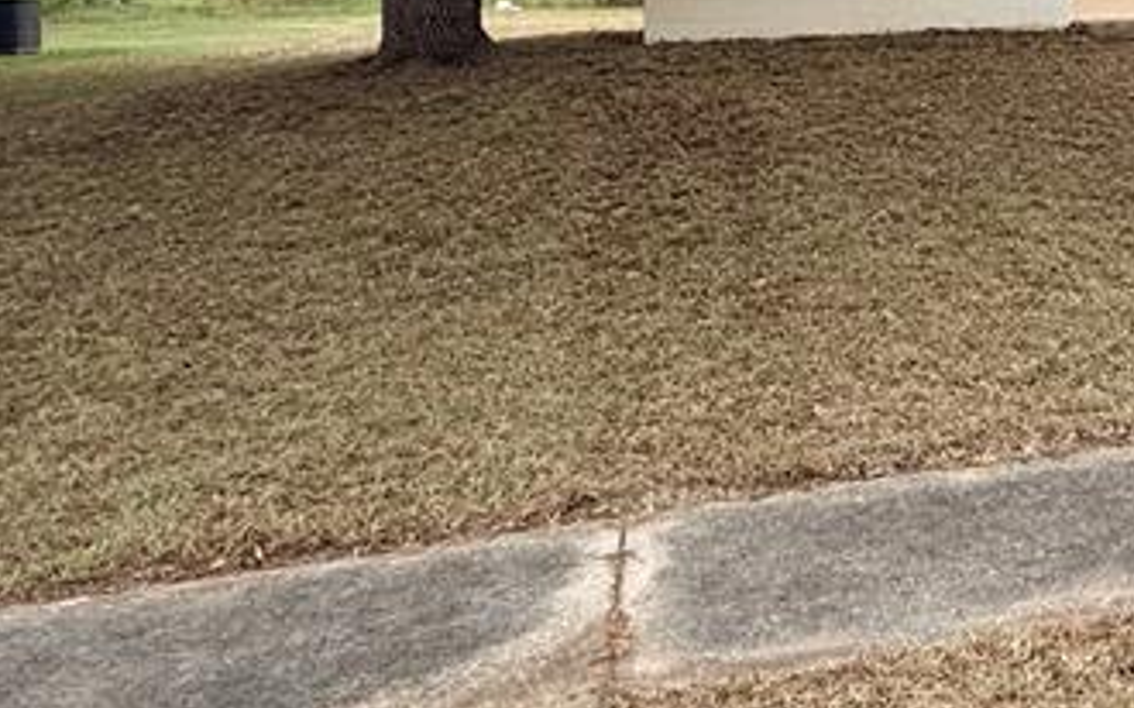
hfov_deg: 37.6
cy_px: -55
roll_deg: +3.1
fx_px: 1421
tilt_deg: +2.4
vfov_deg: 26.0
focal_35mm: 46
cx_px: 1192
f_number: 2.2
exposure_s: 1/1001
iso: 64
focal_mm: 2.22
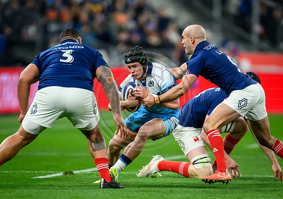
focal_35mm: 659
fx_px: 5268
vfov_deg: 2.2
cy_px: 130
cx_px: 194
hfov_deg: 3.1
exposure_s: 1/2500
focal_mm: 400
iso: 3200
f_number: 2.8
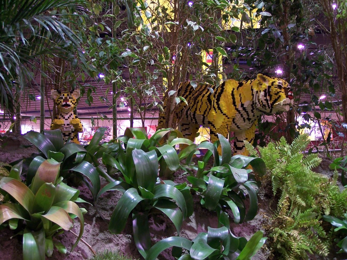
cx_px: 174
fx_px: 591
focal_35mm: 59
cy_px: 130
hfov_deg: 32.7
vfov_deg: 24.8
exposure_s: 1/2
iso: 80
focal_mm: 9.8
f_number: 3.1
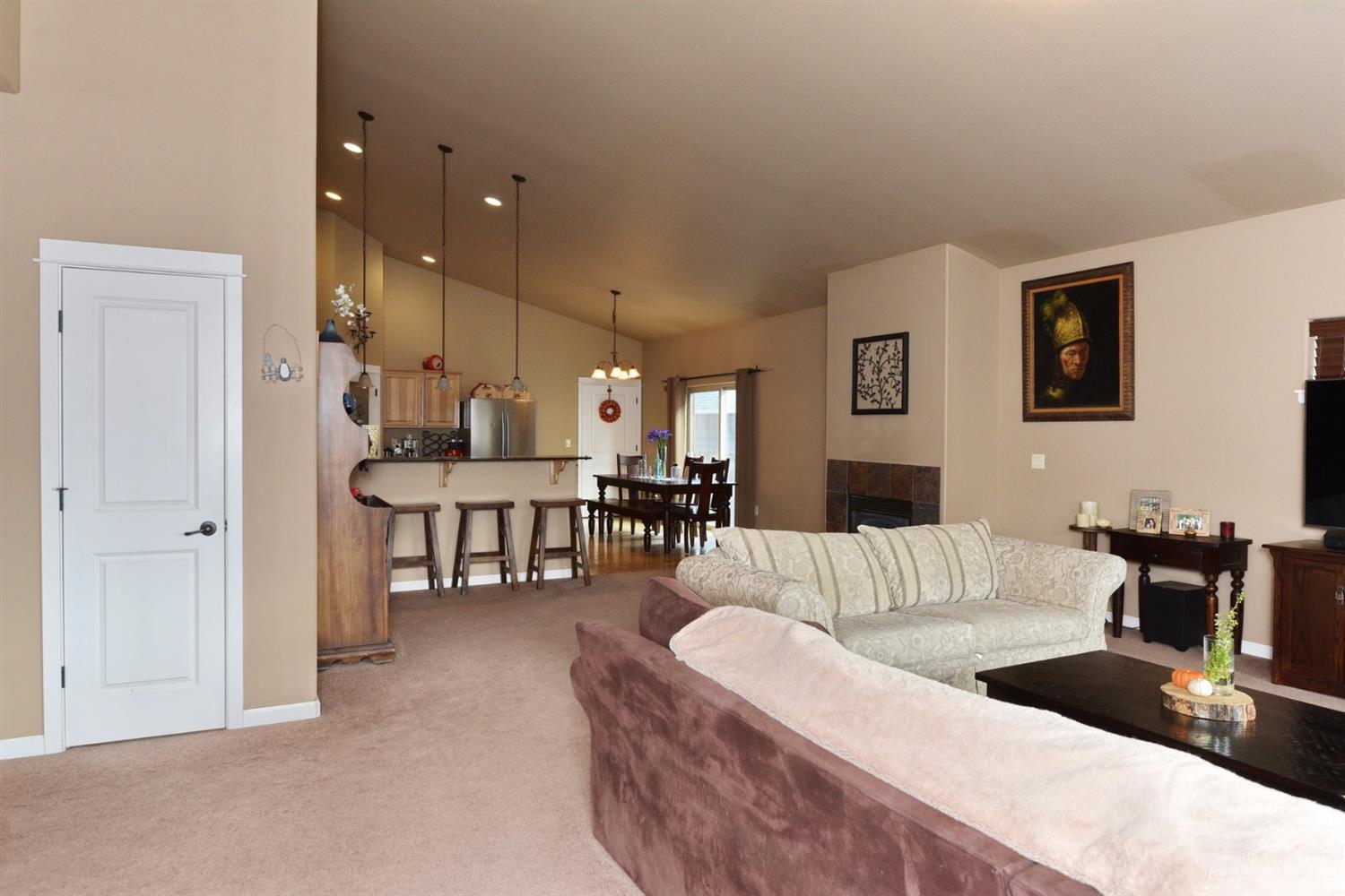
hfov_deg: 78.6
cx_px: 672
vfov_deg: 57.2
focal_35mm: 22
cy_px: 448
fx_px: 822
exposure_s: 1/60
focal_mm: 22
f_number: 6.3
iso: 500
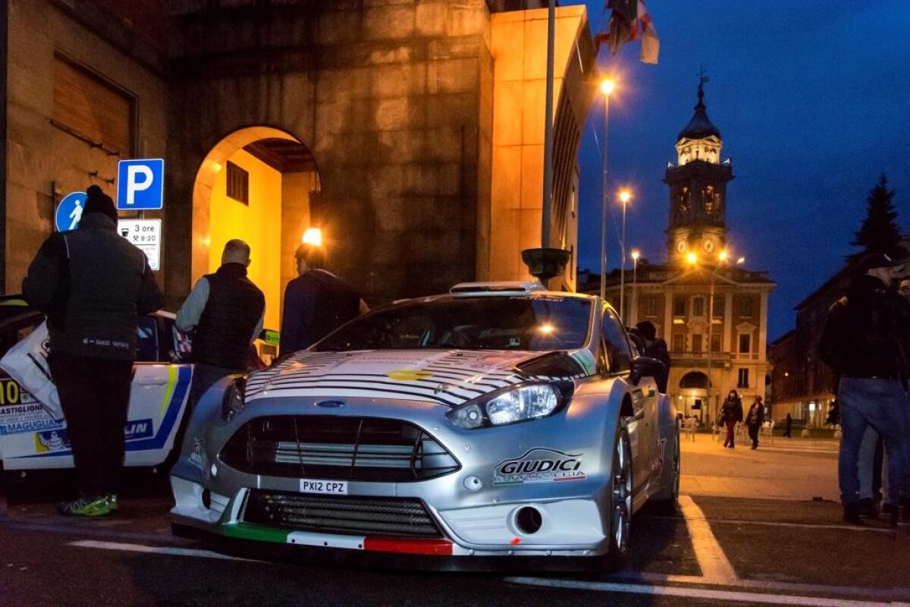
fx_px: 796
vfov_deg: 41.7
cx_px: 455
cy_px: 304
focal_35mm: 32
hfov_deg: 59.5
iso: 20000
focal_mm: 21
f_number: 5.6
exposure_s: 1/160
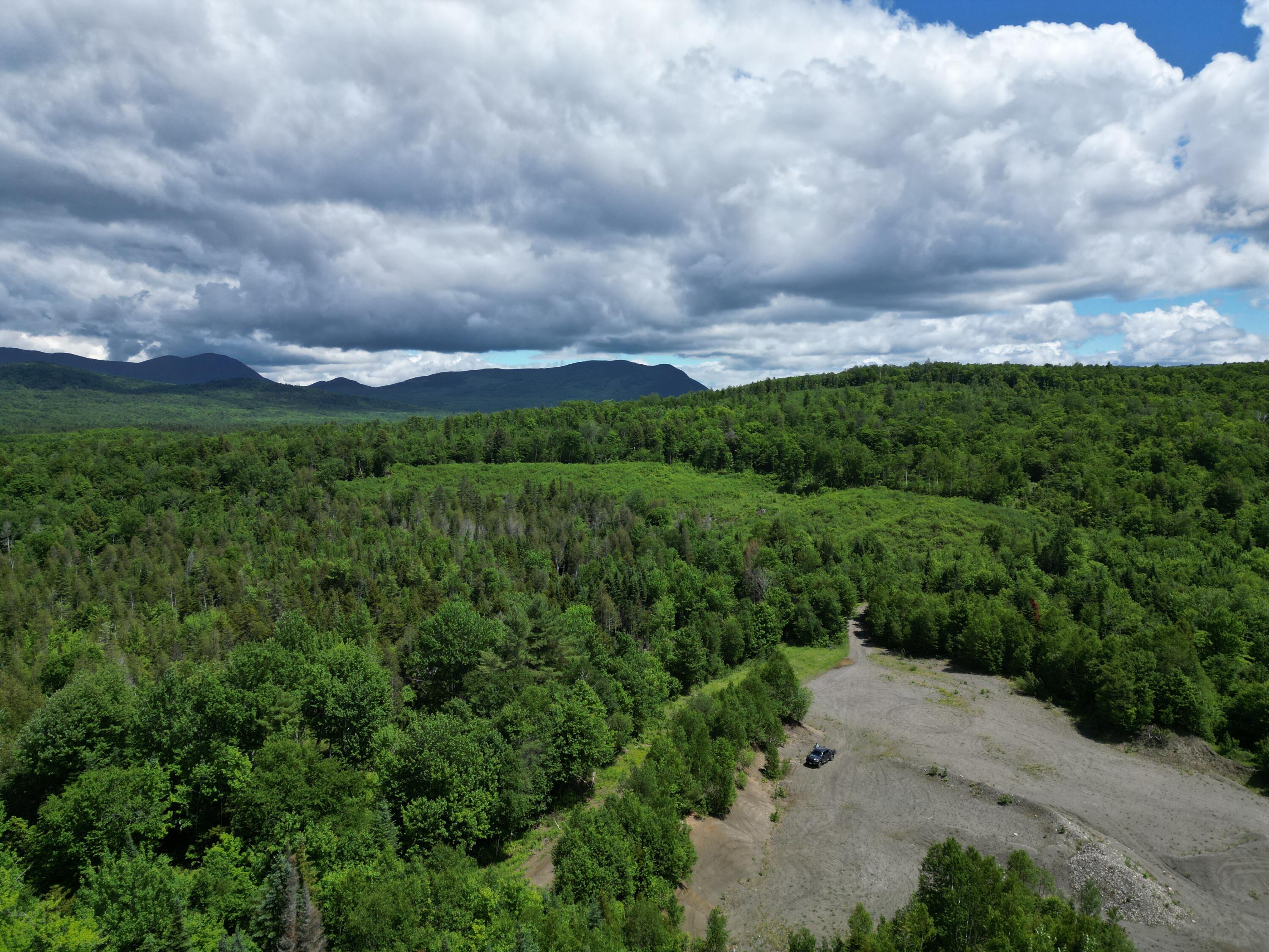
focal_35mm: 24
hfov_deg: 71.6
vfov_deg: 56.8
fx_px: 880
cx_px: 634
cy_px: 476
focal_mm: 6.72
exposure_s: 1/5000
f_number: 1.7
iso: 120
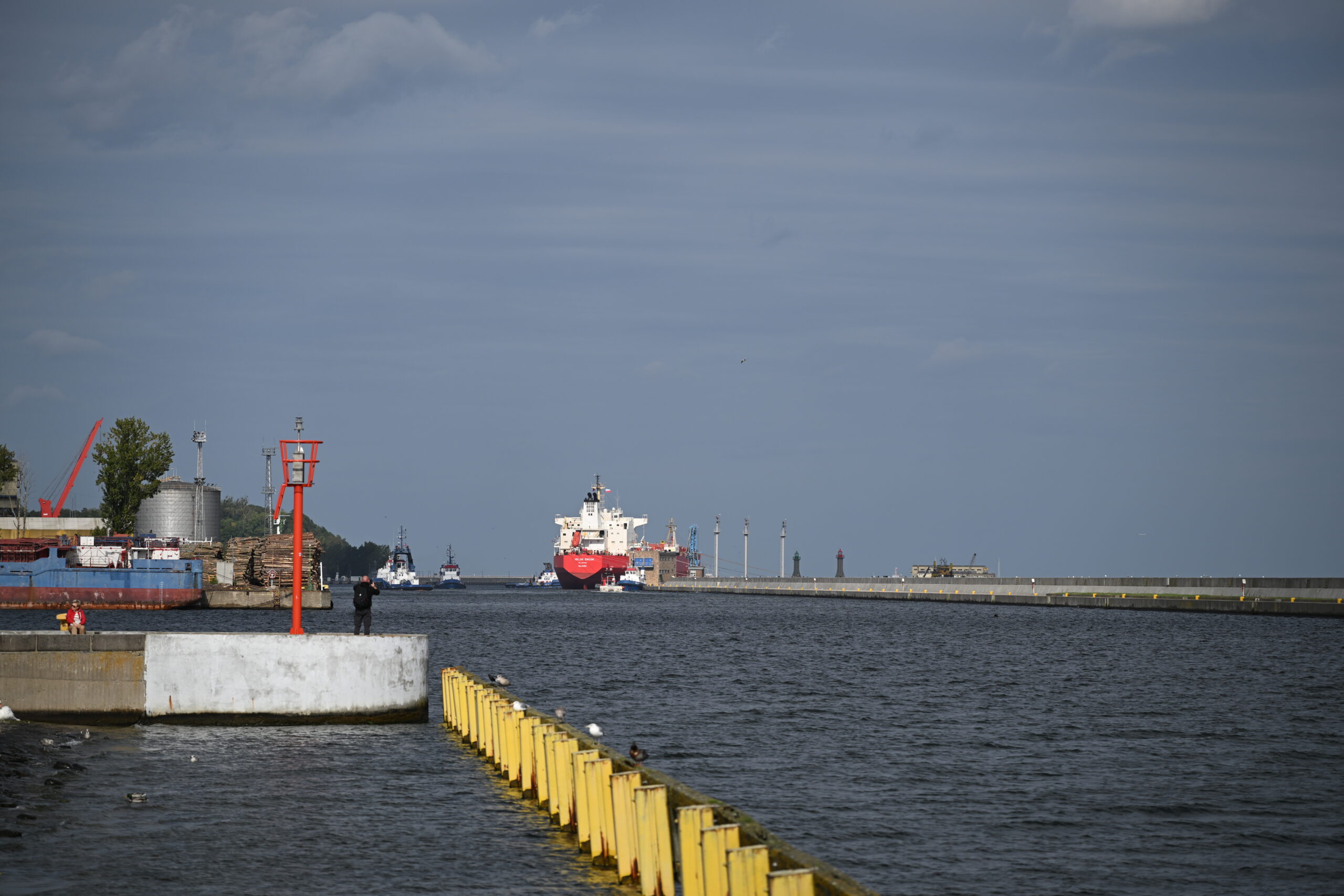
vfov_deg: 11.4
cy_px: 448
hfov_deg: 17.1
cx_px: 672
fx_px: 4480
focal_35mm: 120
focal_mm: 120
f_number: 4
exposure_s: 1/2500
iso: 100
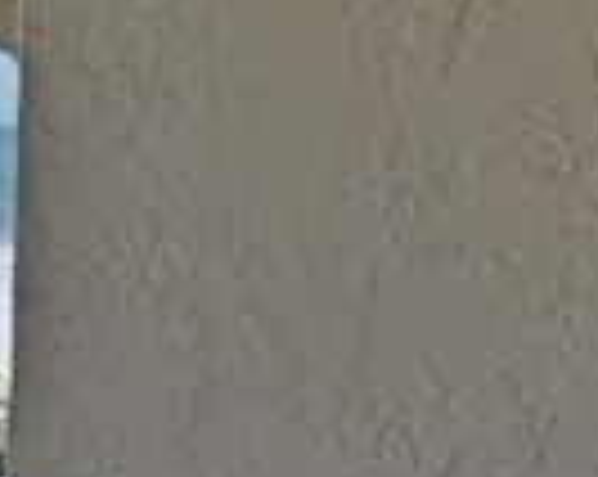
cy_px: 486
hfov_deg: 10.3
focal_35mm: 163
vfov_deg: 9.4
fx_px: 2881
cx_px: -809
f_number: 8
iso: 100
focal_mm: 24
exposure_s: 1/250
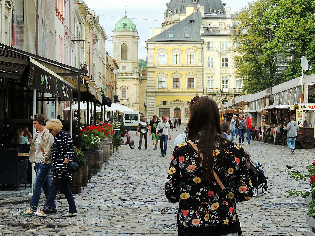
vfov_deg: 16.4
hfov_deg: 21.8
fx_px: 819
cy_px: 118
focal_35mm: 90
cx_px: 158
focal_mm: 16
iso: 220
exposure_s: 1/400
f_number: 4.1
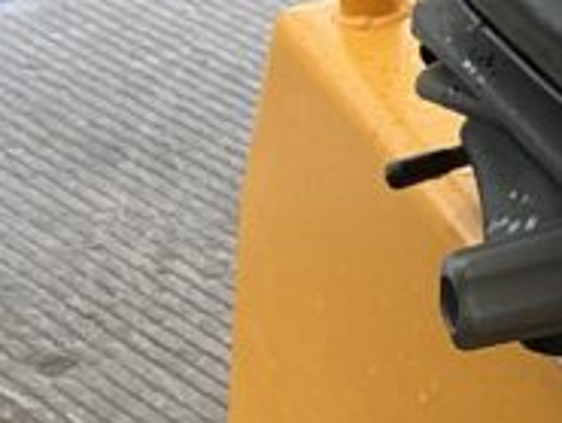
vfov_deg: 9.1
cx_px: 1346
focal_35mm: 155
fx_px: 2518
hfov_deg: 10.8
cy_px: -390
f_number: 1.8
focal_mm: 3
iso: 25
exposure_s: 1/289
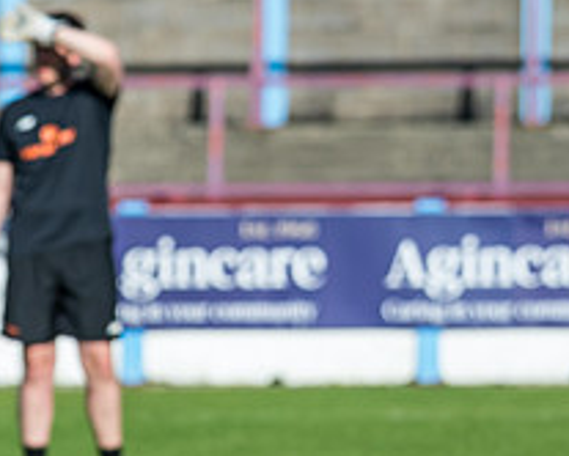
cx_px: -467
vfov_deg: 2.2
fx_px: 11631
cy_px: 605
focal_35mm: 690
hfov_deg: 2.8
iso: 50
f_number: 3.2
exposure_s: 1/1250
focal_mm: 135
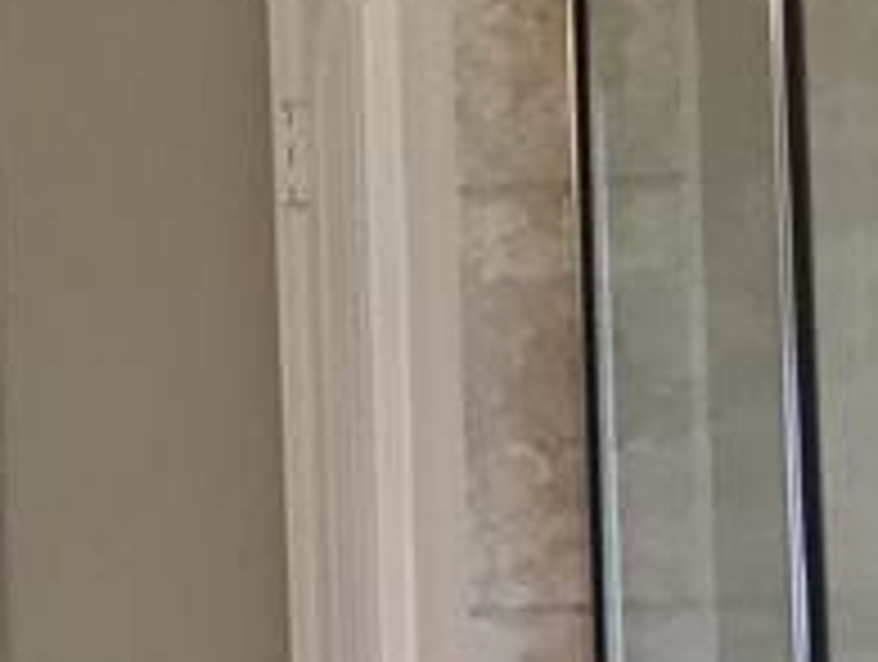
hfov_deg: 11.1
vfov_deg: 9.6
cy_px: 869
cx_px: -1166
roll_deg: -0.2
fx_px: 3862
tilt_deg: +3.5
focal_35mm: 152
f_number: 2.2
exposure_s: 1/40
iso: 32
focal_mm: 4.15
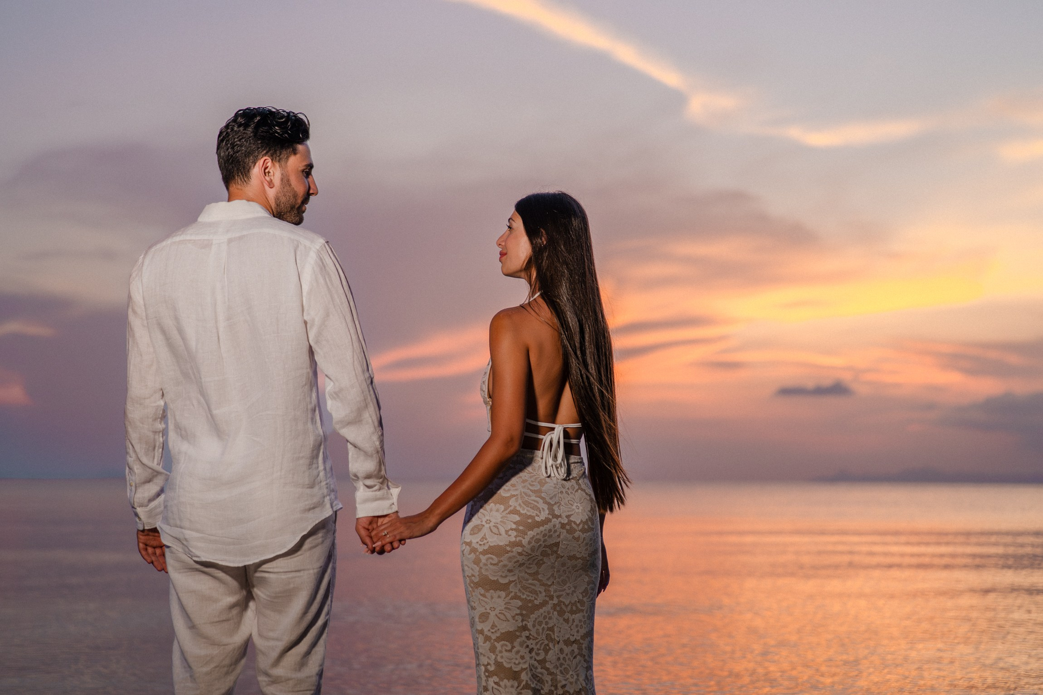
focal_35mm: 50
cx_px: 522
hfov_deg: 39.6
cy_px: 348
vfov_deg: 27.0
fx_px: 1448
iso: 1000
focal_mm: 50
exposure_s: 1/400
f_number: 2.2
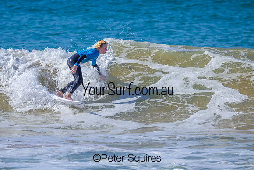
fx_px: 7751
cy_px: 84
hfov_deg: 1.9
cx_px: 108
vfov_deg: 1.3
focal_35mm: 1098
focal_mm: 800
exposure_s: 1/2000
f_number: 6.3
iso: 280
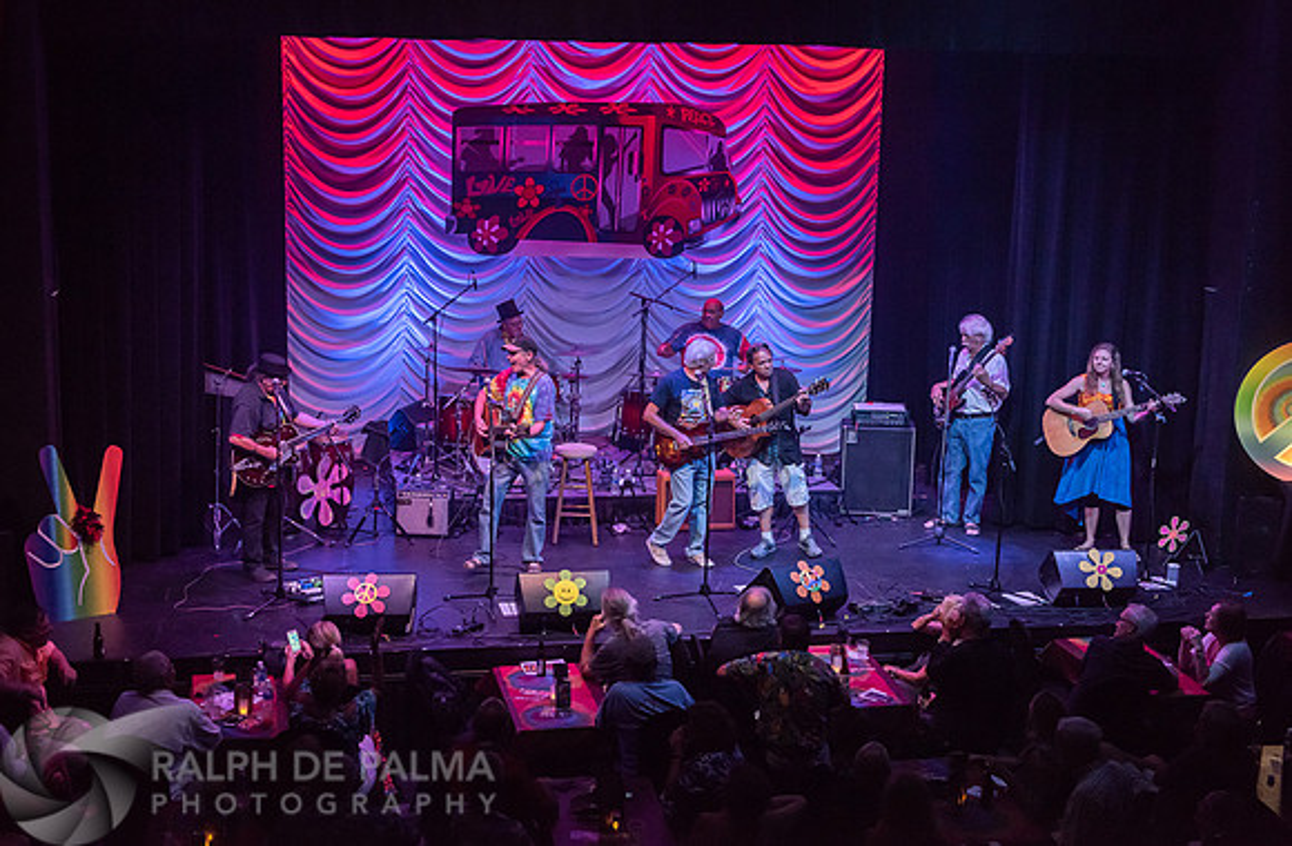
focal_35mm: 48
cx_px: 603
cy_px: 403
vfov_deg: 27.9
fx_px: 1706
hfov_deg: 41.5
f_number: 5.6
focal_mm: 44
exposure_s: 1/160
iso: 2500
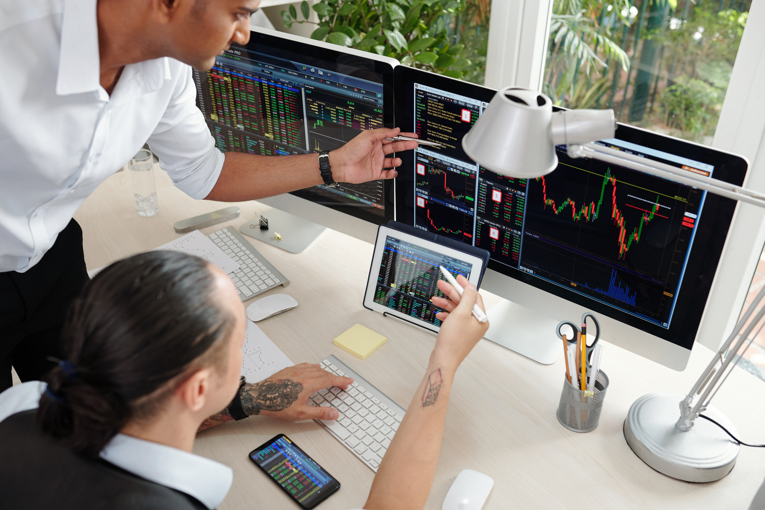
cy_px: 255
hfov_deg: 54.4
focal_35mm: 35
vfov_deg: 37.8
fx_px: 744
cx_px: 382
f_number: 3.2
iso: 400
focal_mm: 35
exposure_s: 1/160
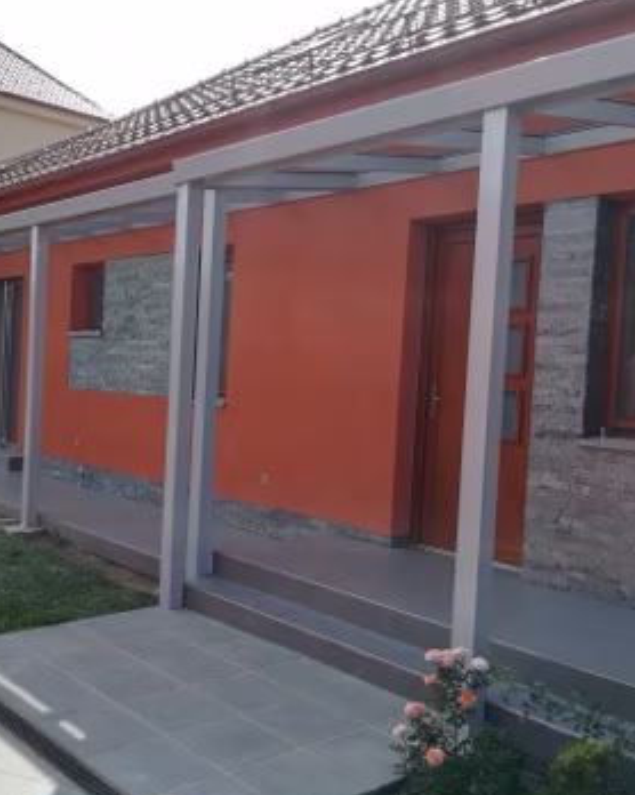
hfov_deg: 41.6
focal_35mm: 35
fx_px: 823
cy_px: 400
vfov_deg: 51.6
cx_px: 206
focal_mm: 3.83
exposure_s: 1/504
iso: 50
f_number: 2.2
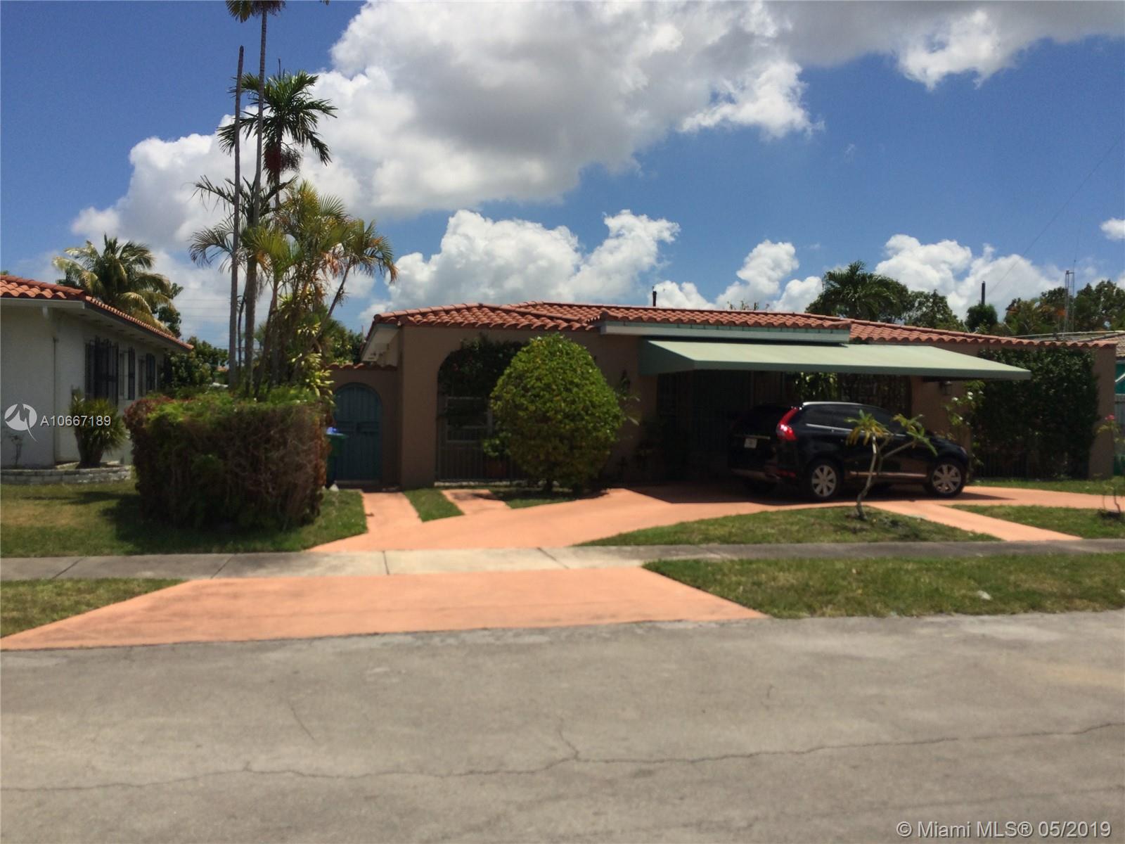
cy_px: 422
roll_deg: -0.9
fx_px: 942
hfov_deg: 61.7
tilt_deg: +0.4
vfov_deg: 48.2
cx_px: 562
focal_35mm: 29
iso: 32
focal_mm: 4.15
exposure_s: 1/3731
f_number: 2.2
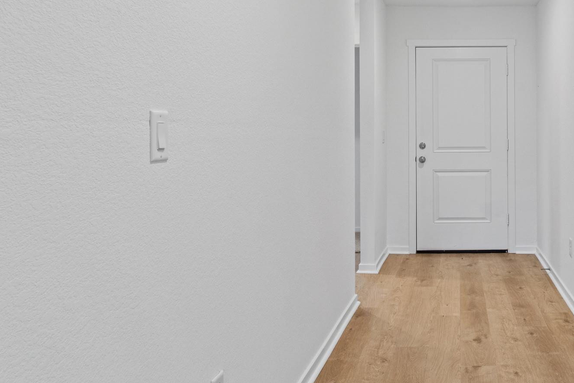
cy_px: 143
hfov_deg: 52.3
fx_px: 542
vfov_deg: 38.6
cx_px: 458
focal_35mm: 34
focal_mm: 12
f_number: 9
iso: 250
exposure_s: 1/2.5
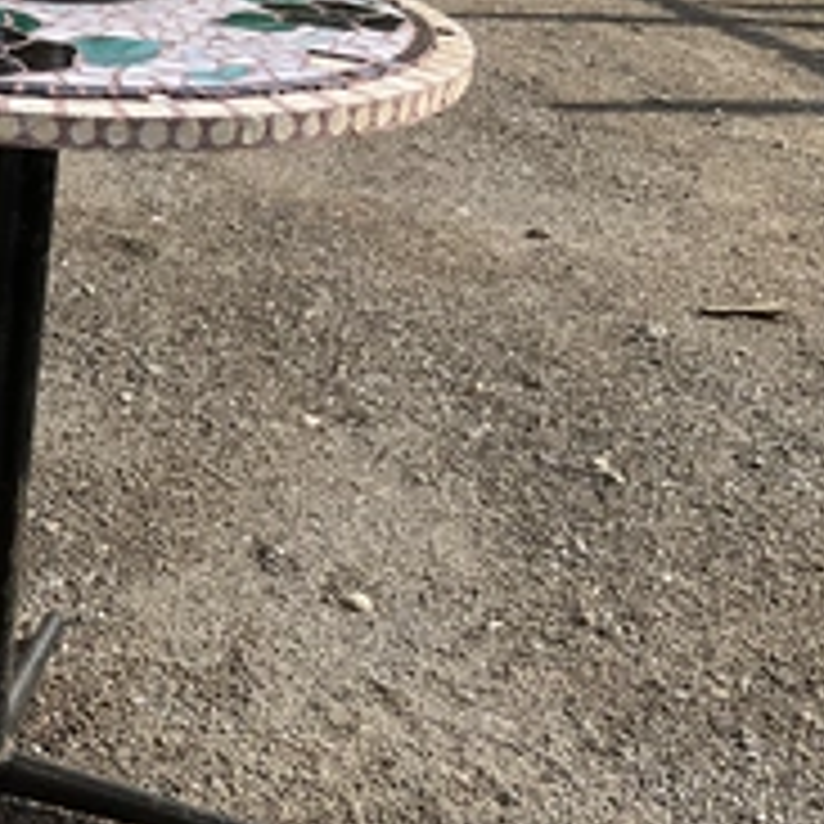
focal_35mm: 56
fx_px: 1508
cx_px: 32
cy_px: 545
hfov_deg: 28.9
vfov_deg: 30.3
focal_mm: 3
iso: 25
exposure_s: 1/1144
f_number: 1.8
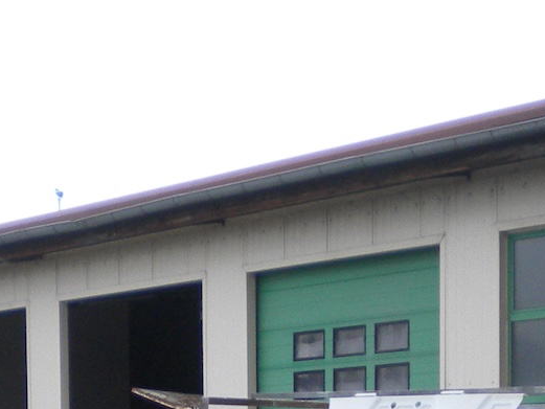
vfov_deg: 11.0
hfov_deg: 15.3
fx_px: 2031
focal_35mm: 129
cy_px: 653
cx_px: 281
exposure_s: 1/60.8
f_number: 3.1
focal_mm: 6.3
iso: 146
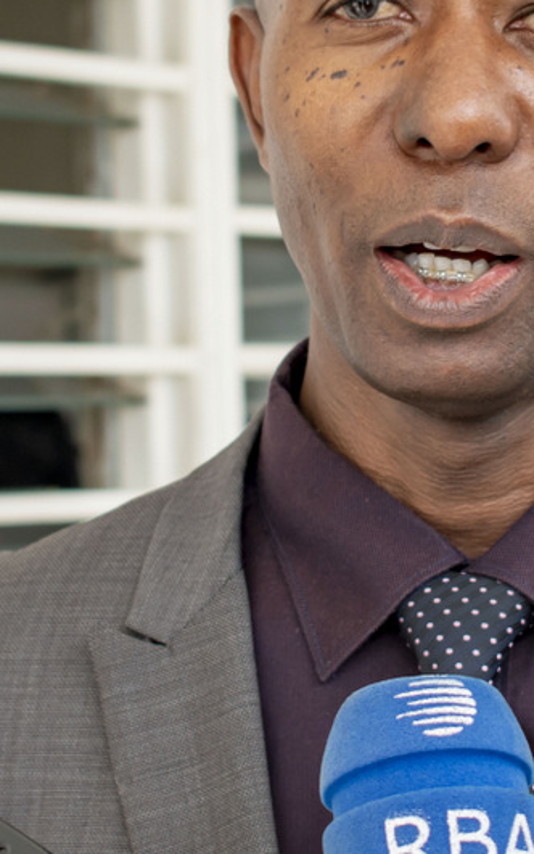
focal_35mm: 144
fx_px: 3352
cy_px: 323
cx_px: 377
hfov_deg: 9.1
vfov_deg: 14.5
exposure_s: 1/160
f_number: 4.5
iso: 100
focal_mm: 35
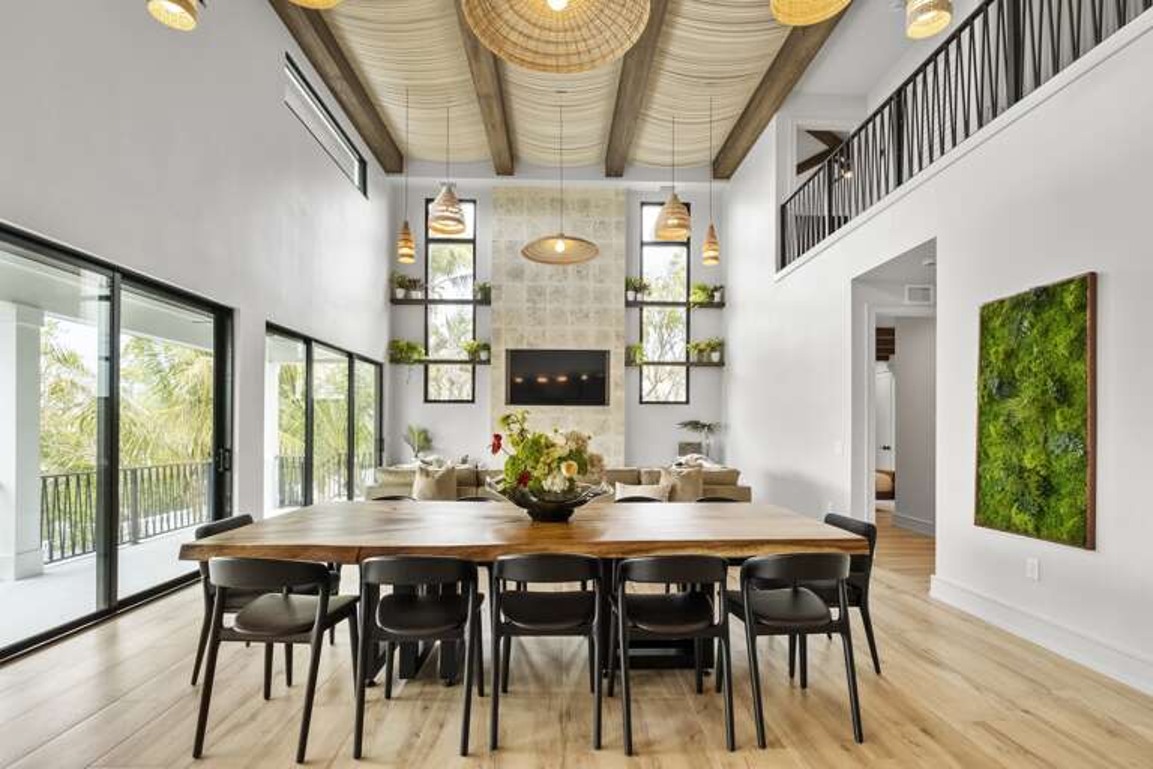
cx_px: 576
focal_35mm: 15
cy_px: 384
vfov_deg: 77.3
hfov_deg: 100.4
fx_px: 480
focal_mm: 10
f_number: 5
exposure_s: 1/60
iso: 1250
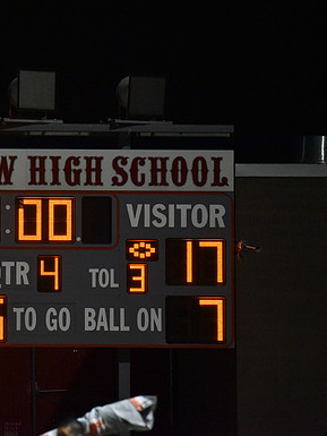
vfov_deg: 6.8
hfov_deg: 5.1
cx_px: 29
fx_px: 3651
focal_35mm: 290
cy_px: 218
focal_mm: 200
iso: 12800
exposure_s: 1/1000
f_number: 2.8
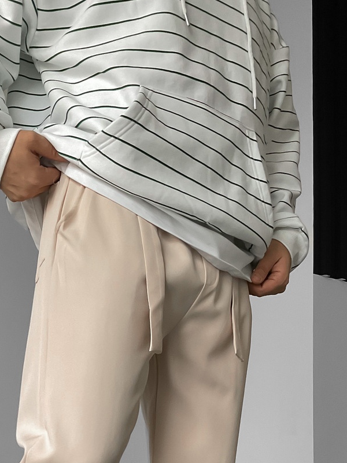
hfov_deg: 25.1
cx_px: 121
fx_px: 775
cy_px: 451
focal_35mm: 58
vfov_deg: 31.1
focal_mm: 3
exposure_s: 1/115
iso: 64
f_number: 1.8
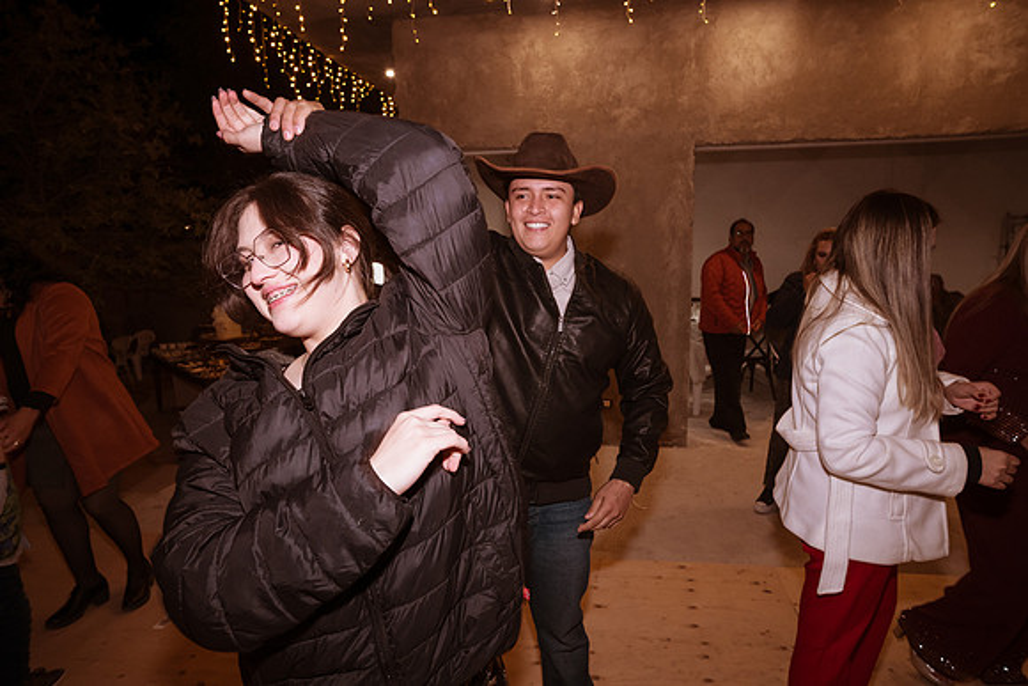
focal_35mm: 20
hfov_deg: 84.0
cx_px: 514
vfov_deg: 62.0
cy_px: 343
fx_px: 571
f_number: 6.3
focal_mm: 20
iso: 3200
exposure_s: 1/60
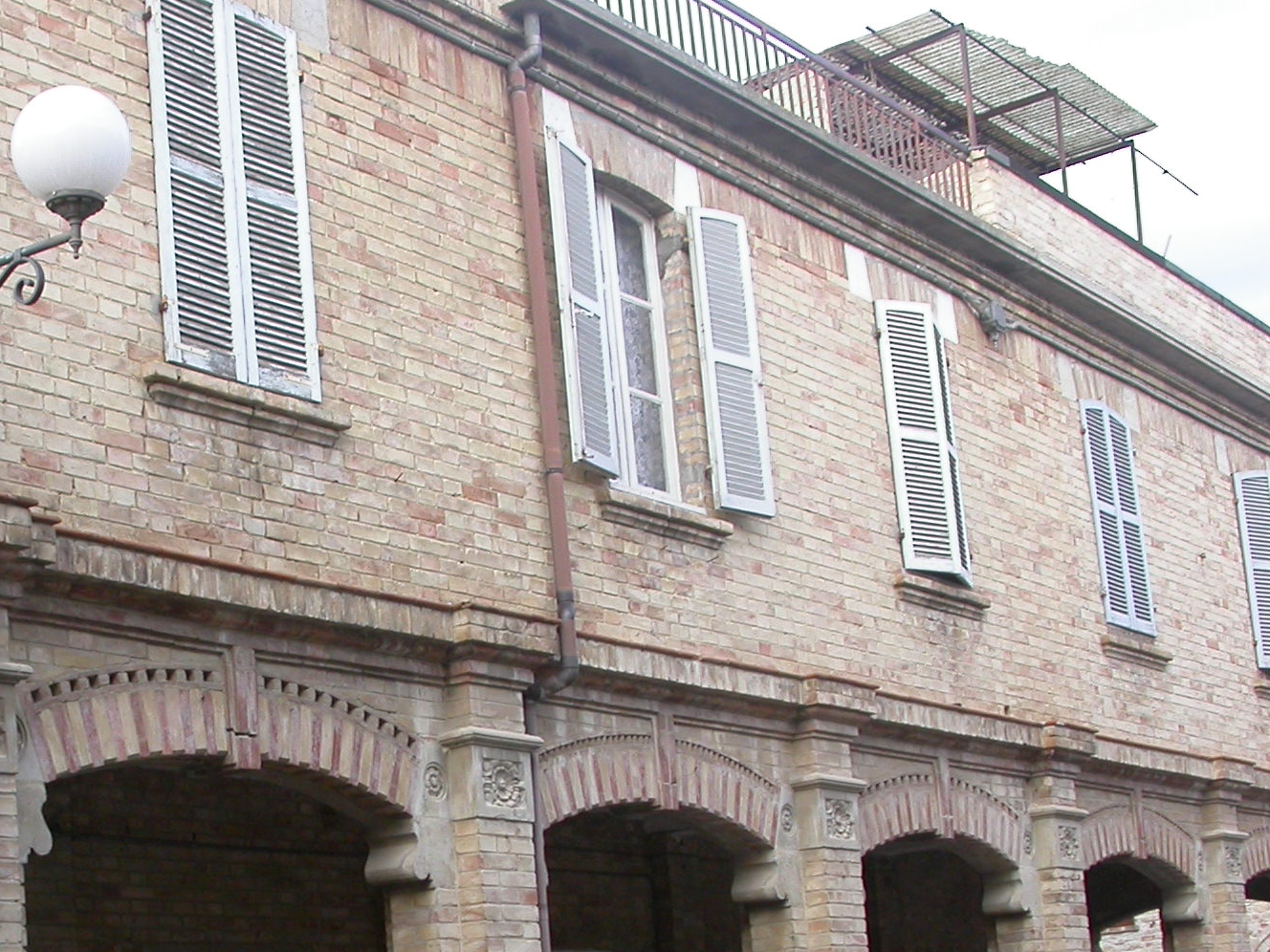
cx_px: 310
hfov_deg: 29.3
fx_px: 2385
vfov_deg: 22.3
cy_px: 737
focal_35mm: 65
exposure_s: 1/91.9
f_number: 3.7
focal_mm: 7.85
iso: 100
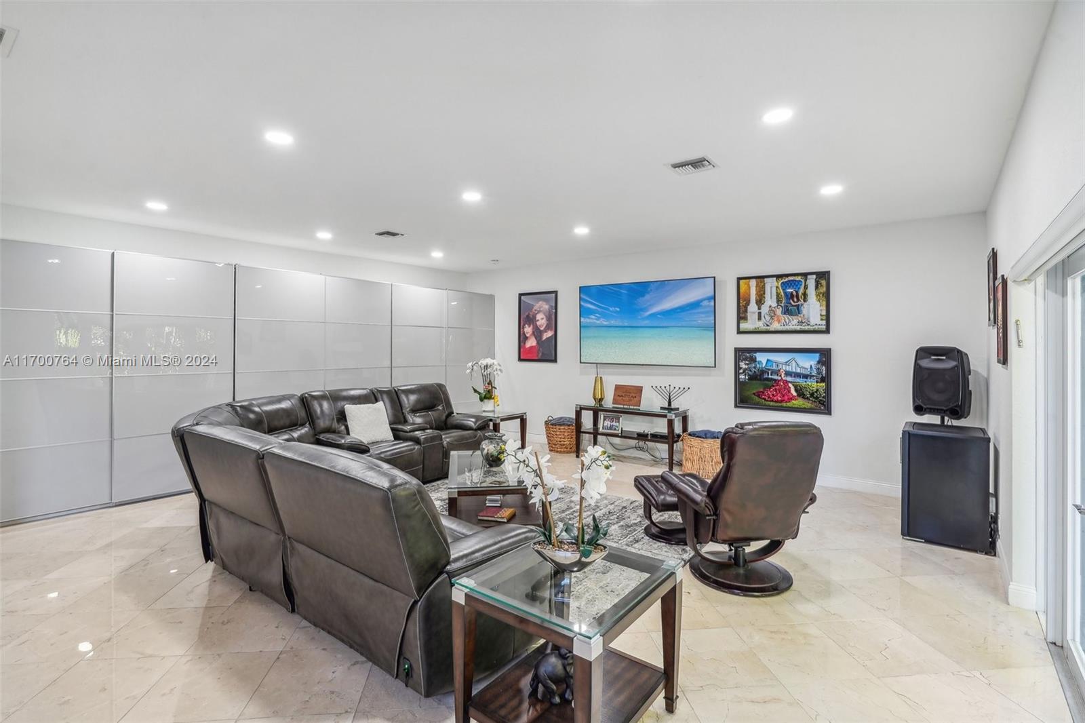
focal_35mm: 16
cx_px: 542
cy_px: 362
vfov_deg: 73.7
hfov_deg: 96.7
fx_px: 482
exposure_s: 1/6
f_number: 9
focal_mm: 16
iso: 400
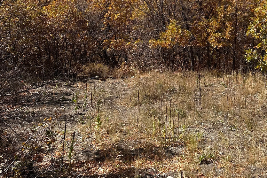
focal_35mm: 50
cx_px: 198
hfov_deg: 38.6
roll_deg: -1.2
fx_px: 371
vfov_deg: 25.8
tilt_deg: -2.4
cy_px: 6
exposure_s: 1/4184
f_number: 1.78
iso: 80
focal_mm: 6.86
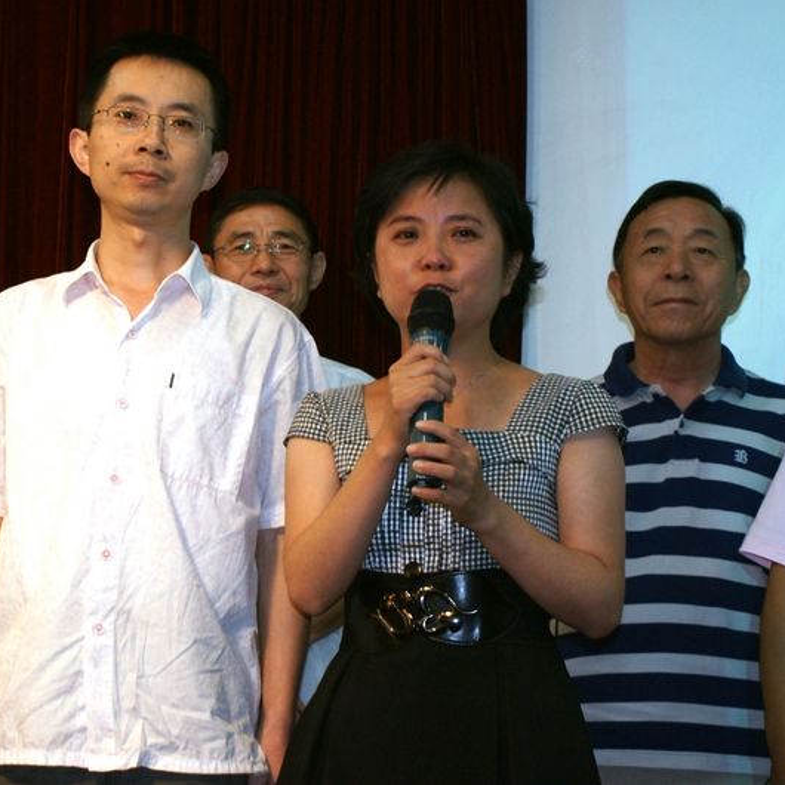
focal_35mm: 77
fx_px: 1976
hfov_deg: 22.4
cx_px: 270
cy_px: 392
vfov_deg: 22.5
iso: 1250
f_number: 5.6
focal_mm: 40
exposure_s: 1/100
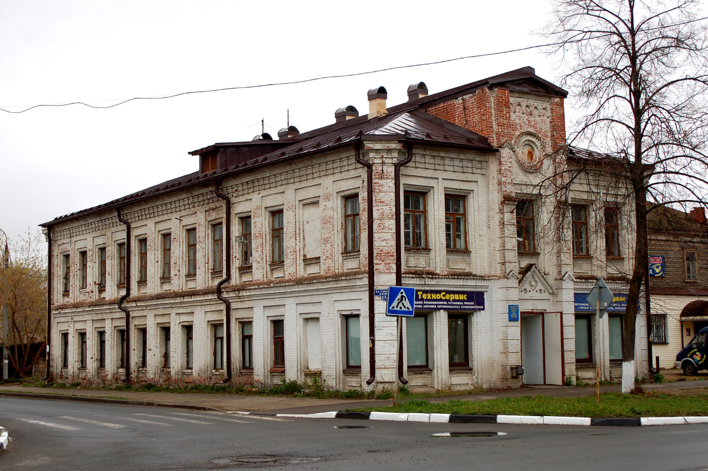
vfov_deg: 26.4
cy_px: 236
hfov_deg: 38.9
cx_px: 354
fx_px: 1002
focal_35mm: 51
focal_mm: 34
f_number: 6.3
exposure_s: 1/125
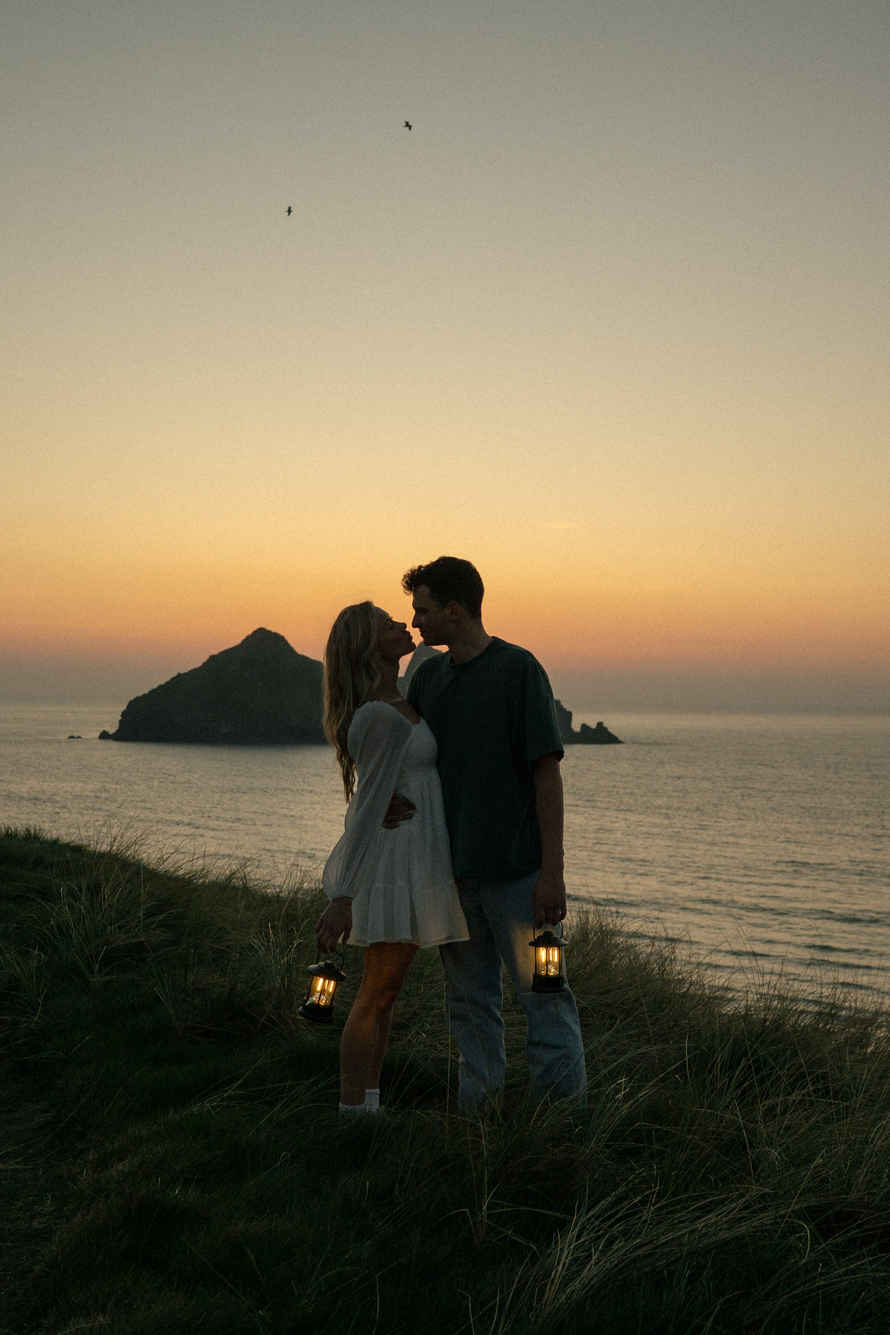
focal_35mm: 42
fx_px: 1557
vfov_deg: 46.4
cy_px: 668
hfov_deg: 31.9
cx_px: 445
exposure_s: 1/500
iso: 250
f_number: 4
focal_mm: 28
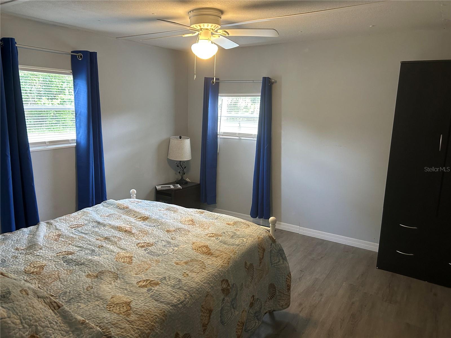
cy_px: 169
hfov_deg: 67.3
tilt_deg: -10.6
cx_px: 226
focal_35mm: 26
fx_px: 339
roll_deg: -2.2
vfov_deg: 53.1
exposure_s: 1/60
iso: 160
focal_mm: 5.7
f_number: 1.5
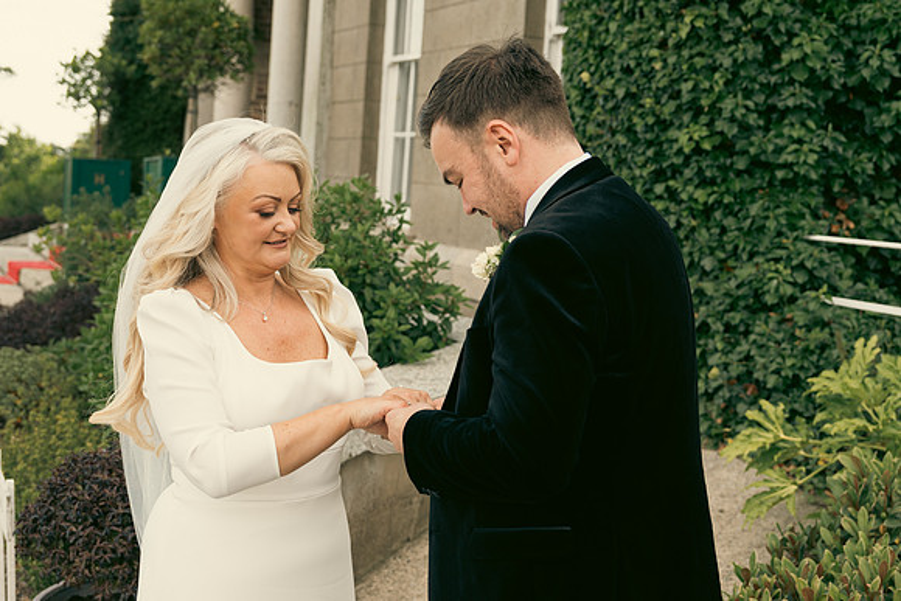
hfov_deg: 38.2
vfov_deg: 26.0
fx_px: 1302
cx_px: 450
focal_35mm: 52
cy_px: 300
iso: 125
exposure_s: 1/400
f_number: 3.5
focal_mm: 35
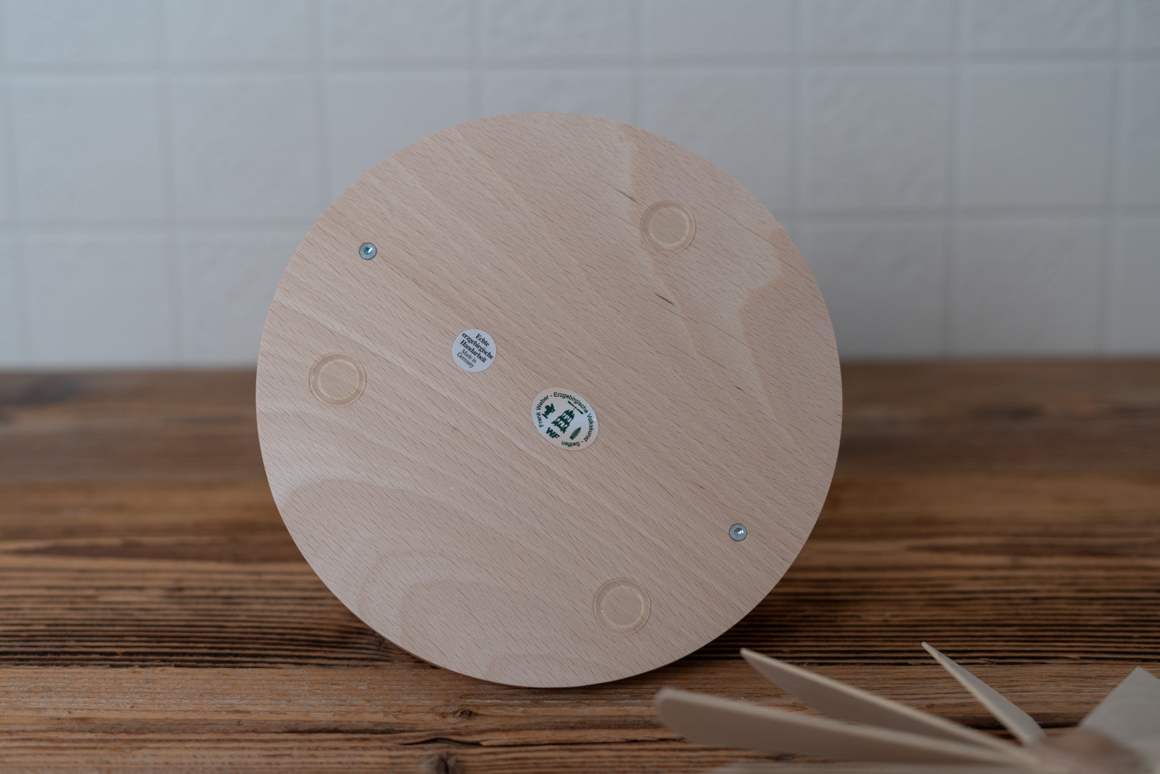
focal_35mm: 50
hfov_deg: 39.6
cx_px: 580
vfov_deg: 27.0
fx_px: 1611
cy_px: 387
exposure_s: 1/160
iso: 250
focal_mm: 50
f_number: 3.2
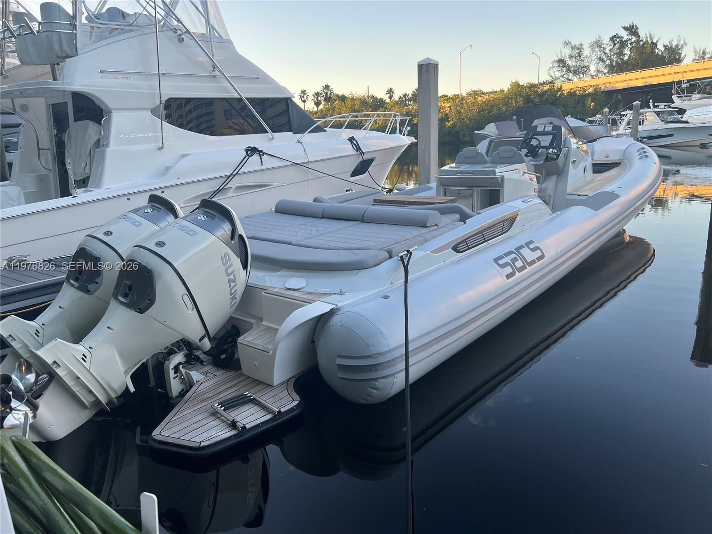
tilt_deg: -13.9
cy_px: 267
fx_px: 535
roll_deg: +2.8
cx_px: 356
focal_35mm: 26
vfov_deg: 53.1
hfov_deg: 67.3
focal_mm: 5.7
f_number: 1.5
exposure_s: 1/241
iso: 50
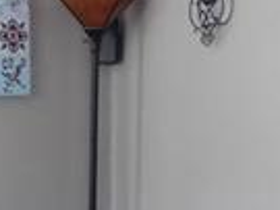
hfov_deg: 14.0
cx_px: -81
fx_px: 1099
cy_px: 318
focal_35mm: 136
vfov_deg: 10.5
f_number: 3
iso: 320
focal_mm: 4
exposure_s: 1/30
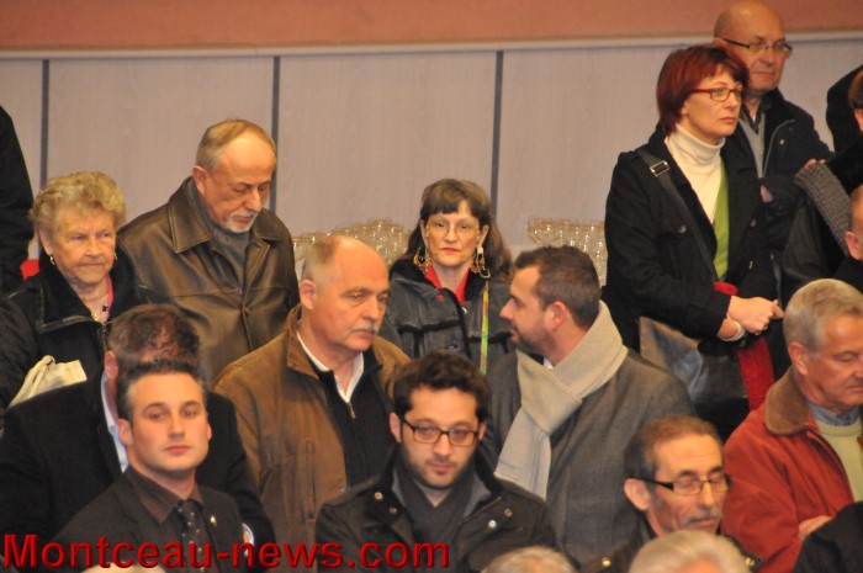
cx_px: 432
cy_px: 286
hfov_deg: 6.9
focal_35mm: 300
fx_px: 7183
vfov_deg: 4.6
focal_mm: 200
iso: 3200
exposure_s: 1/60
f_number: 7.1
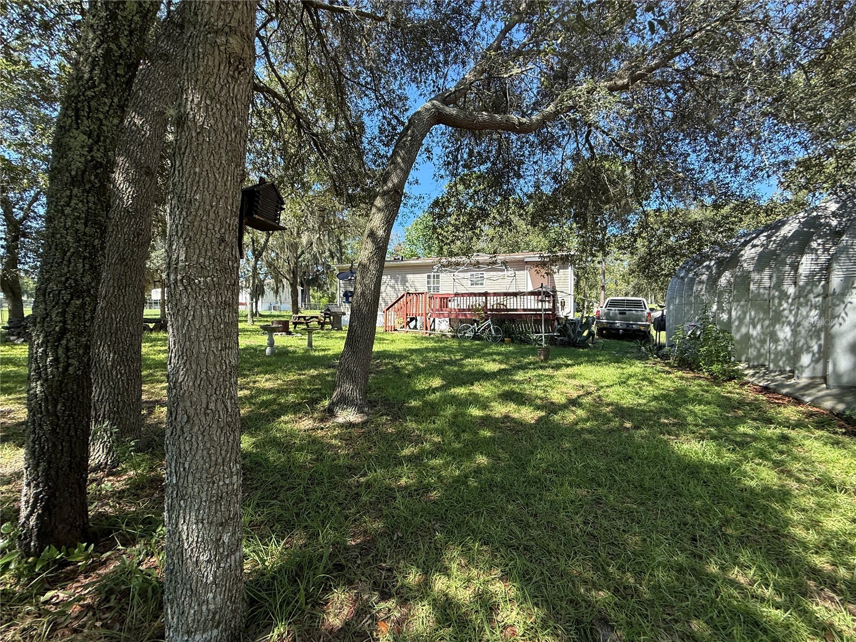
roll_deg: -1.2
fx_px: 346
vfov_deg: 85.7
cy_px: 321
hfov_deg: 102.1
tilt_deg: -3.6
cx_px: 428
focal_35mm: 14
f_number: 2.2
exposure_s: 1/694
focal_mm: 2.22
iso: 64
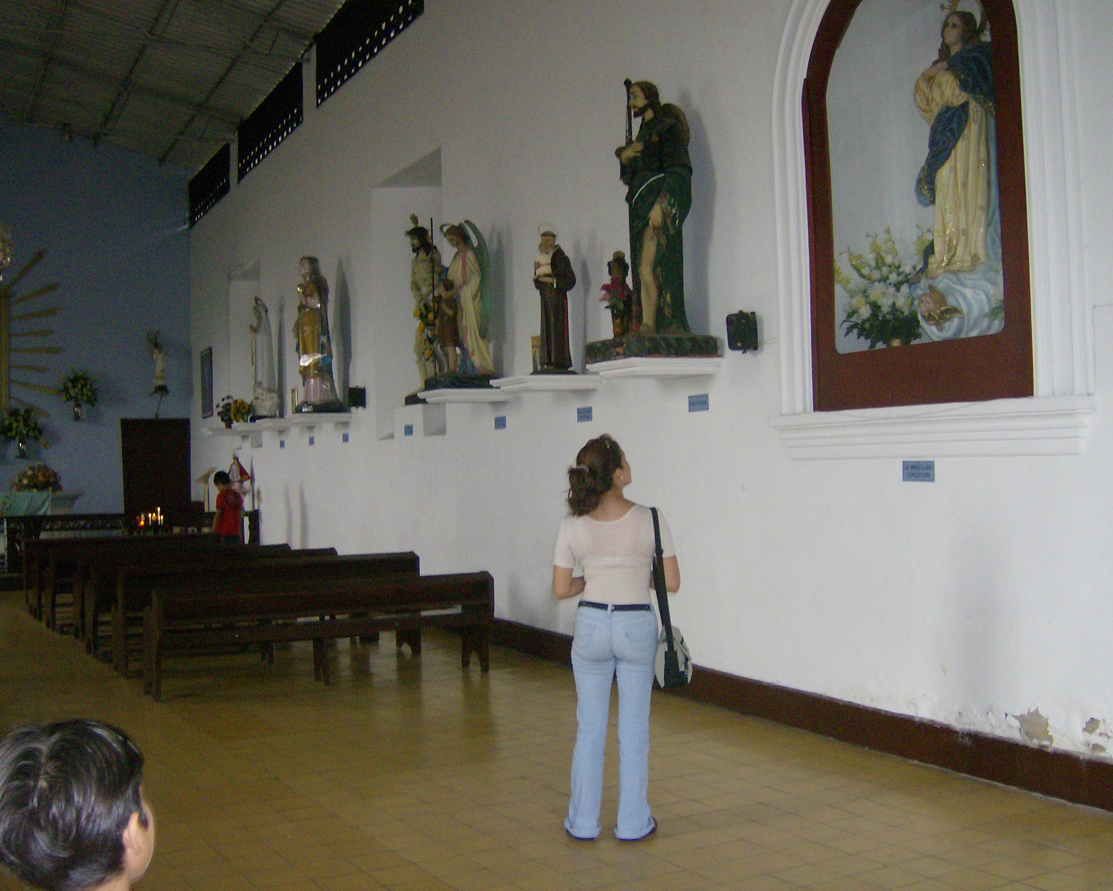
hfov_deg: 46.8
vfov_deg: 38.2
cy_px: 432
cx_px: 537
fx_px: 1285
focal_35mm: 39
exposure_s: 1/60
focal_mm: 6
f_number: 2.8
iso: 200
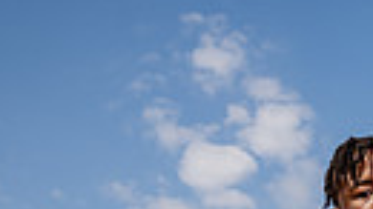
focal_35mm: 120
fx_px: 1186
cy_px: 601
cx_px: 356
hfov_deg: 17.5
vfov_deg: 8.6
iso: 100
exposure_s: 1/250
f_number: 7.1
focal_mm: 33
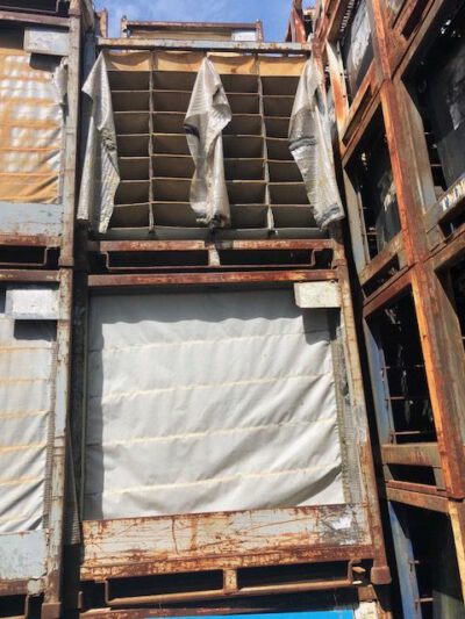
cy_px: 310
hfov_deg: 48.2
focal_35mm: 29
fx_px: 519
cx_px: 232
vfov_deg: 61.6
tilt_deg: +16.7
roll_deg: +3.2
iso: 20
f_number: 1.8
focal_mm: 3.99
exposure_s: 1/1869
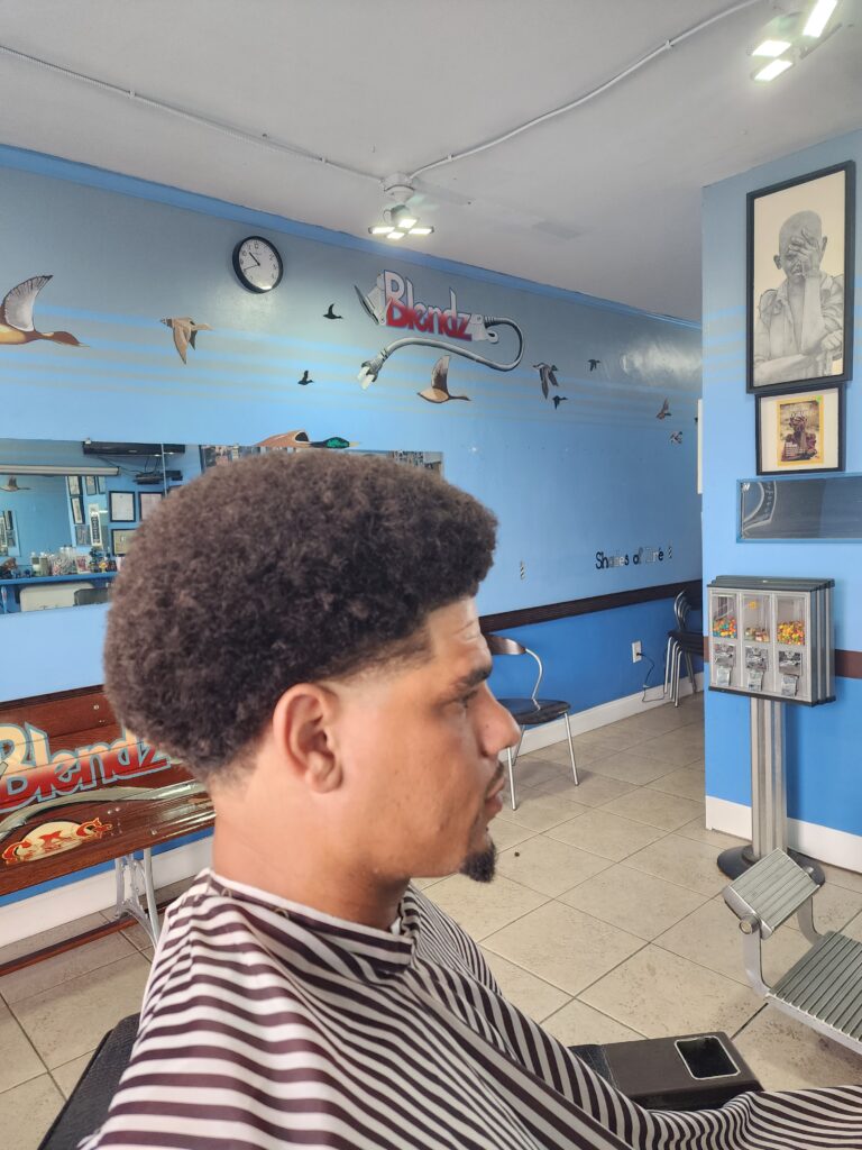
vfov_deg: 73.9
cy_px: 575
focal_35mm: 23
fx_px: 764
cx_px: 431
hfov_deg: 58.9
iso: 200
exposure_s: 1/180
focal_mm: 6.4
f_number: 1.8
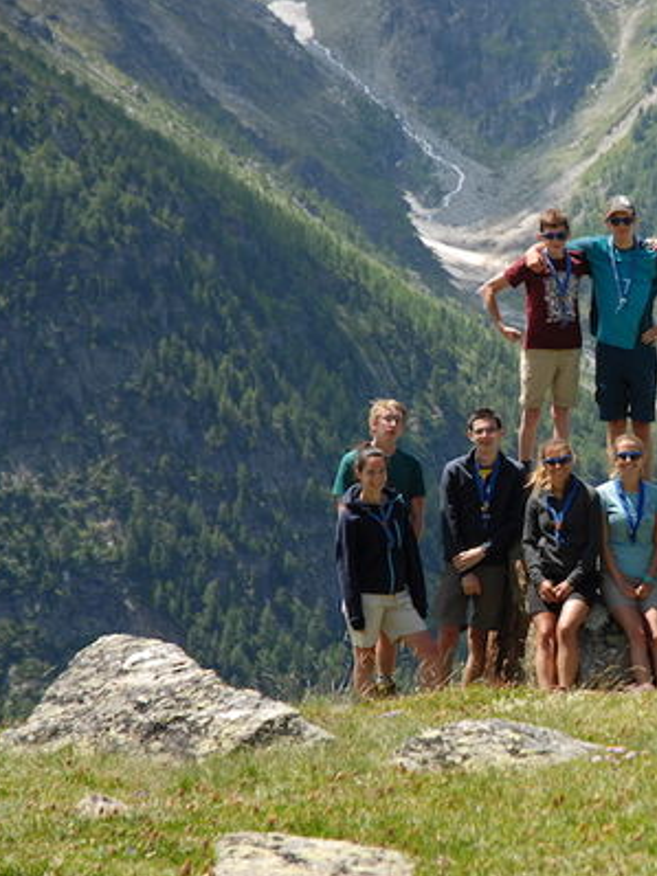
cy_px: 439
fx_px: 3849
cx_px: 633
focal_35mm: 152
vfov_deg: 13.0
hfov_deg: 9.7
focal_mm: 70
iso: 100
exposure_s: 1/180
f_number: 7.1
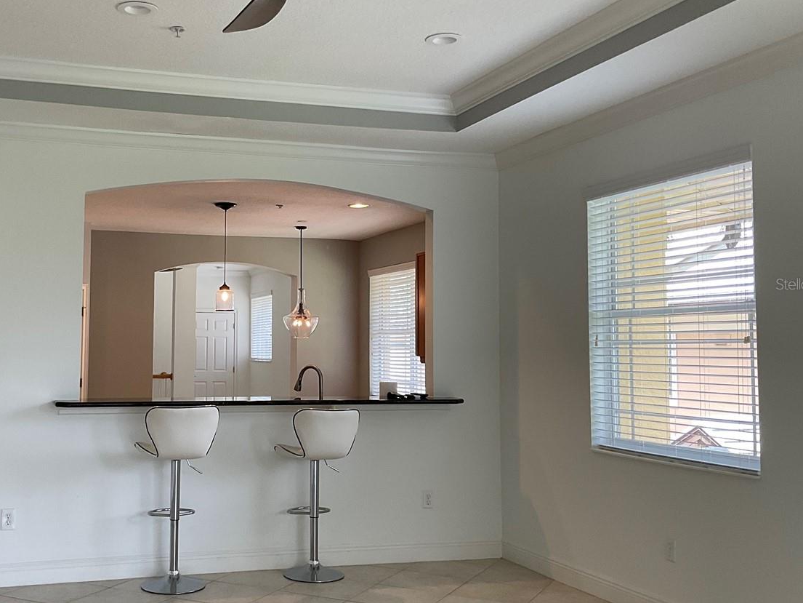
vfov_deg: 34.3
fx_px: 974
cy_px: 284
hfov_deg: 44.1
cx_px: 263
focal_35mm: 42
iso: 40
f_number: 1.8
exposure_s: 1/60
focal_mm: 3
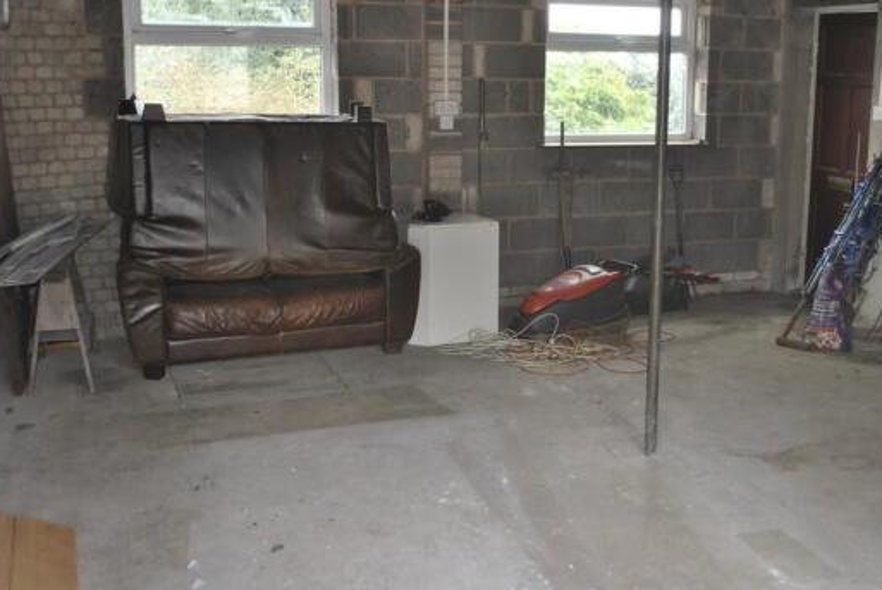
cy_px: 292
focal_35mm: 42
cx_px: 515
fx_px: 1030
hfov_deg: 46.2
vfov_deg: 32.0
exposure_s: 1/60
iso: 200
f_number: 4
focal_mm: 22
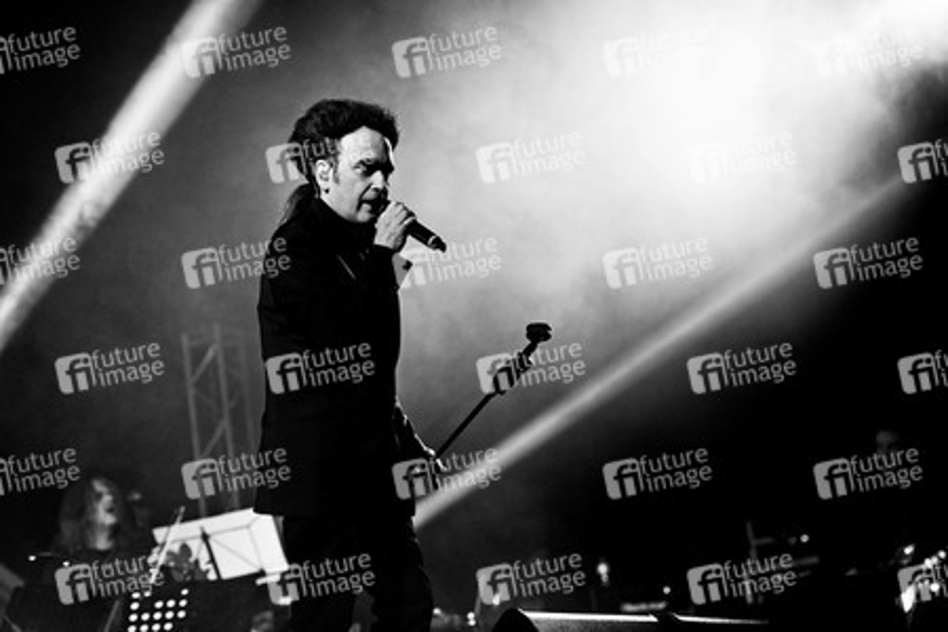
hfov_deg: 23.9
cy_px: 316
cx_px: 474
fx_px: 2238
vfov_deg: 16.1
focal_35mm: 85
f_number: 2.8
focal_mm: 85
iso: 1600
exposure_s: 1/320
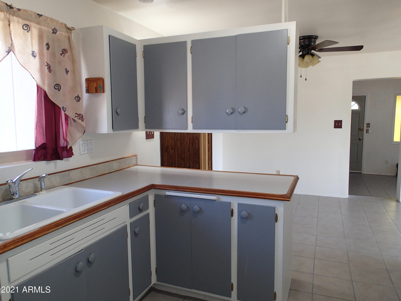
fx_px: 290
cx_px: 200
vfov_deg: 54.9
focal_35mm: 25
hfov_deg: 69.4
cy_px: 150
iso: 200
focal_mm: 4.5
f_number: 2
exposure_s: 1/30
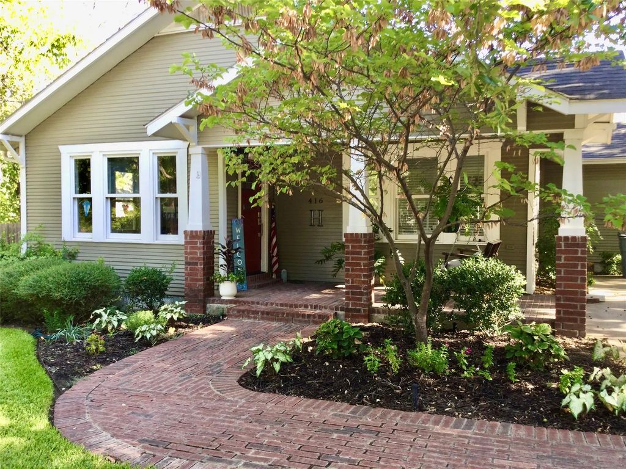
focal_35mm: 31
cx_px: 313
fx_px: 561
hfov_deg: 58.4
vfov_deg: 45.4
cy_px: 234
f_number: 2.4
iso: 25
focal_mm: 3.3
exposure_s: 1/60
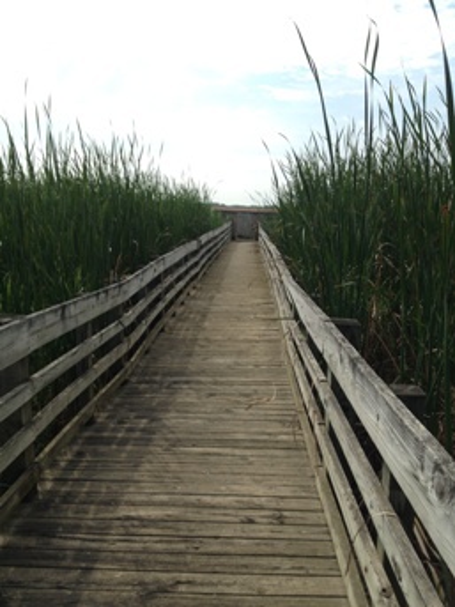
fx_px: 614
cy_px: 304
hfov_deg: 40.7
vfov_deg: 52.6
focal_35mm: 35
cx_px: 228
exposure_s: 1/1493
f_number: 2.4
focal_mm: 4.28
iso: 50
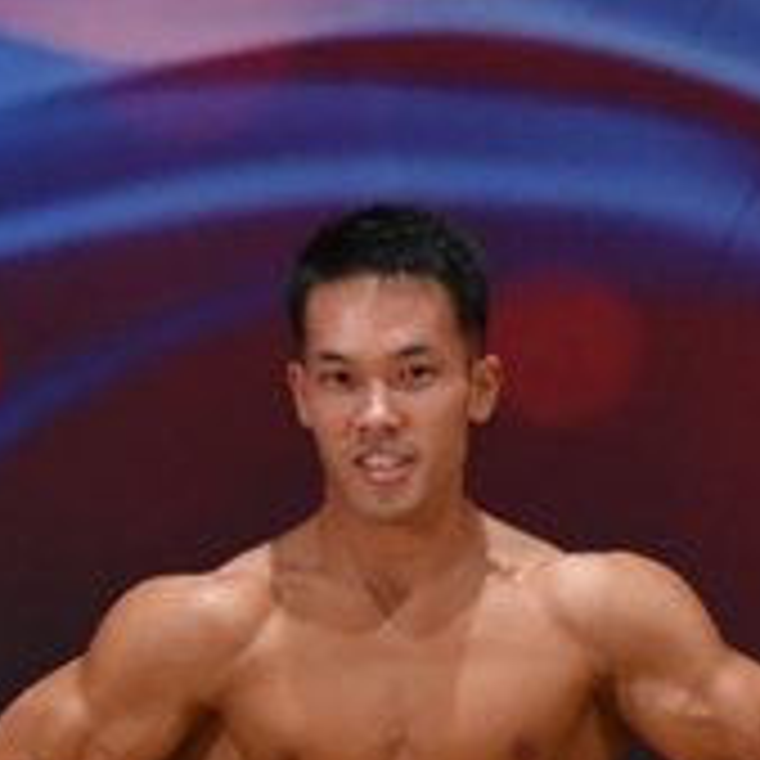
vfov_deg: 1.6
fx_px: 27572
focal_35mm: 1110
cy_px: 1084
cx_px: -2
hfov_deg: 1.6
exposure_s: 1/400
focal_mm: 190
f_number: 5.6
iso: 3200
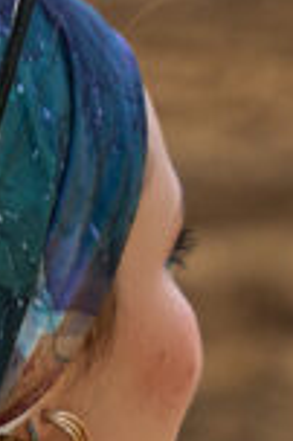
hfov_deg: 3.3
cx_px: -81
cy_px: 809
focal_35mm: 414
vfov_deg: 4.9
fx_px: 5065
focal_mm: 70
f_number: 3.5
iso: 400
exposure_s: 1/1000
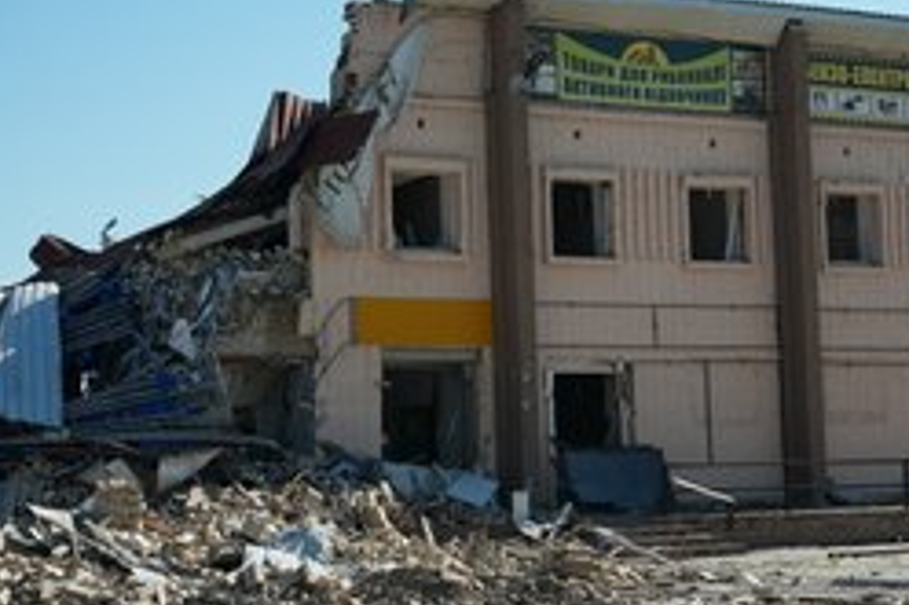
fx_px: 2120
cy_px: 255
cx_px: 462
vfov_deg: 16.2
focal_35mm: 84
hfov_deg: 24.2
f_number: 4.5
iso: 80
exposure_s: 1/100
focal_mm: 52
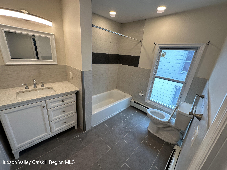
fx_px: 92
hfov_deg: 102.1
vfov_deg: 85.7
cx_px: 114
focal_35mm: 14
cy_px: 85
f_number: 2.2
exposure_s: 1/120
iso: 100
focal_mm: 2.22
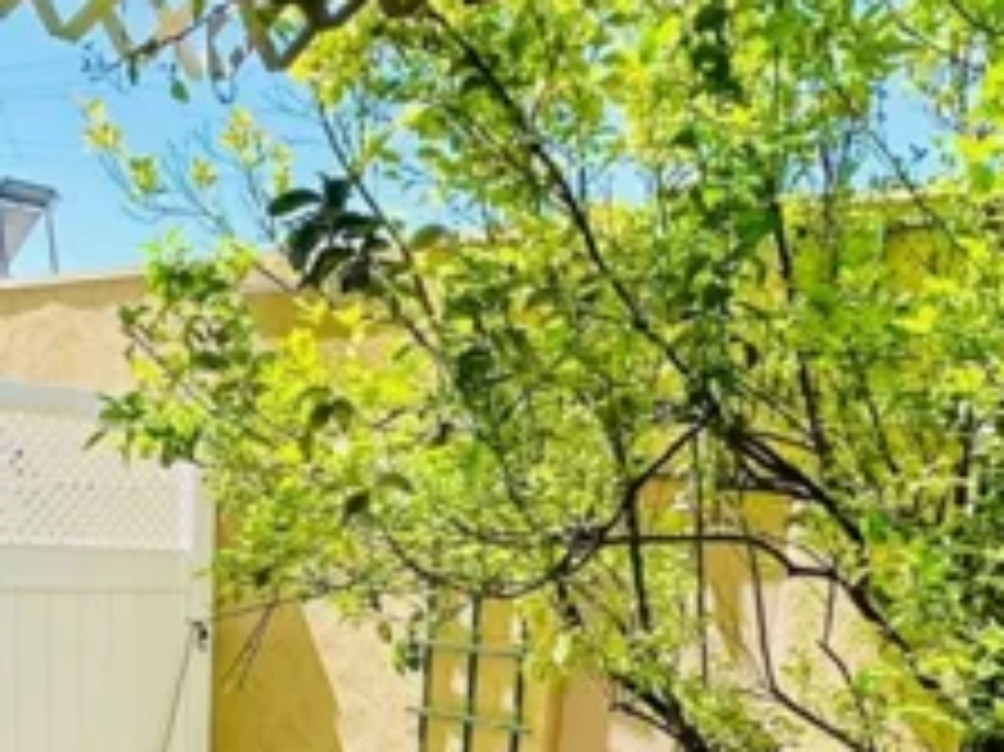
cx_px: 371
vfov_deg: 27.6
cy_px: 874
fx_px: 1362
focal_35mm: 47
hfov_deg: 40.2
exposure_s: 1/496
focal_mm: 2.22
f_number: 2.2
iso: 40
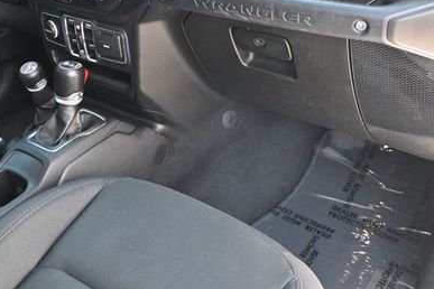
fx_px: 584
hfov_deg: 40.6
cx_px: 174
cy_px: 63
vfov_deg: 27.4
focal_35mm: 48
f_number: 3.8
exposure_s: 1/125
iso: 1000
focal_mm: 19.5
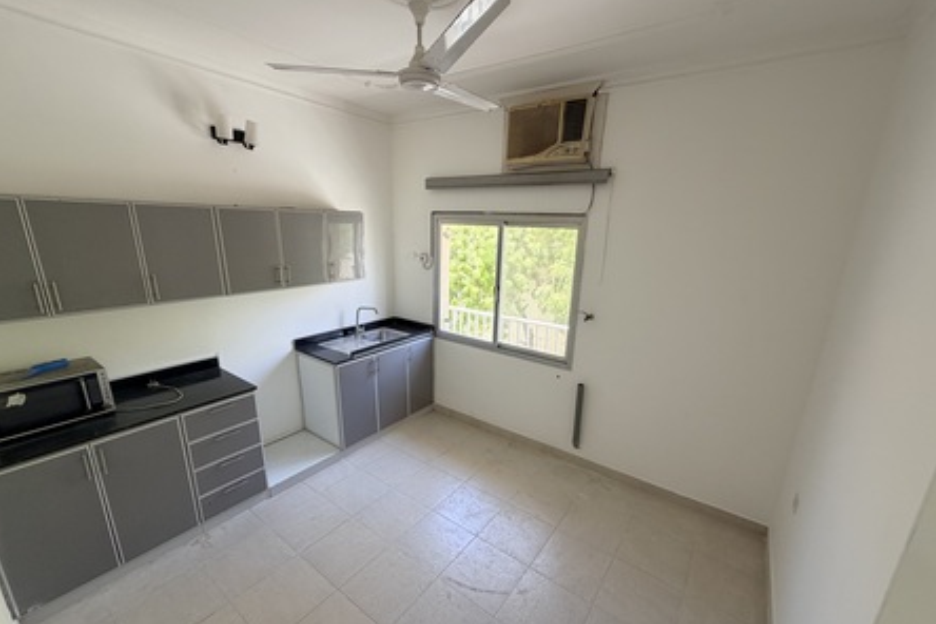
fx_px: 390
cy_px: 332
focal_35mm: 15
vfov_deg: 77.2
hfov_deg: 100.4
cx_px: 475
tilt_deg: -13.1
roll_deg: -1.2
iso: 125
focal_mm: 2.22
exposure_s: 1/121
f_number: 2.2
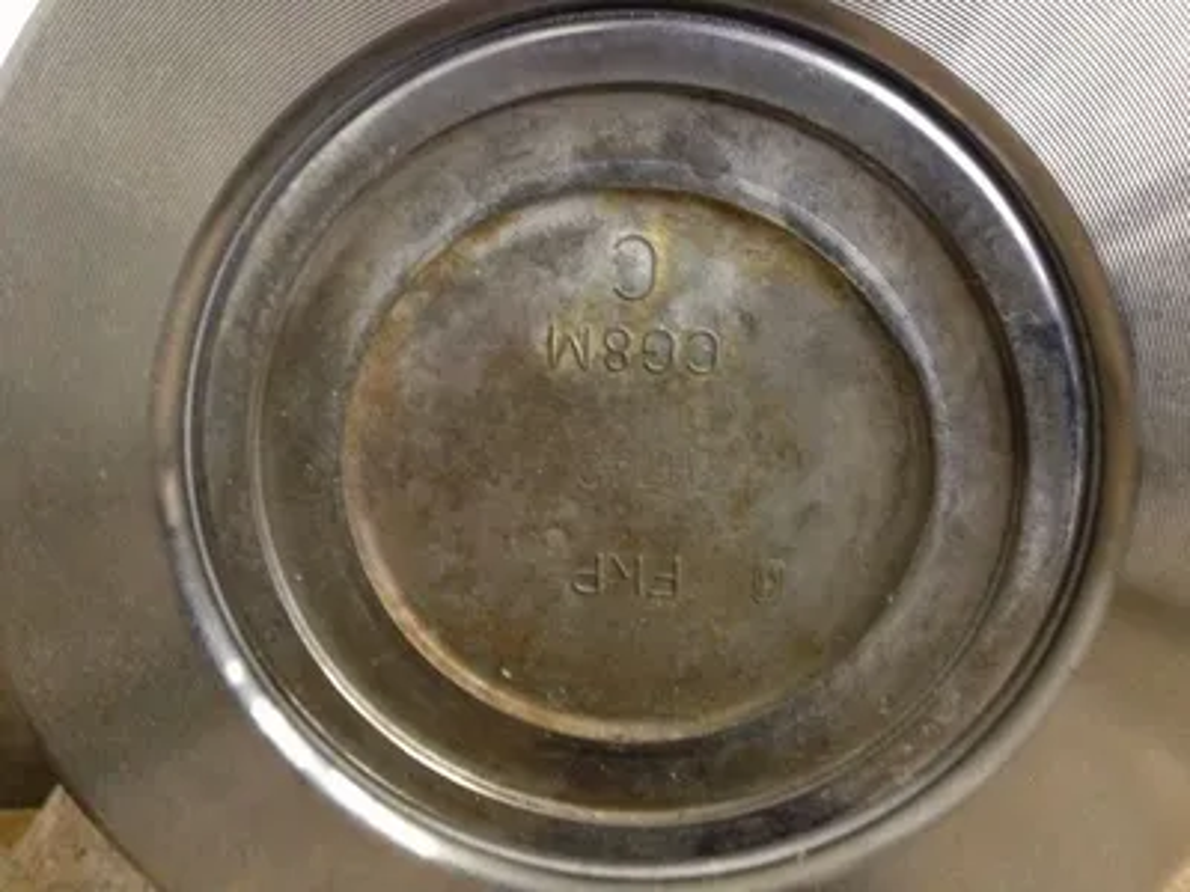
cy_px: 446
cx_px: 595
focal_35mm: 35
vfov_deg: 40.7
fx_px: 1203
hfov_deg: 52.6
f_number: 2.4
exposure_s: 1/20
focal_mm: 4.28
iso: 400
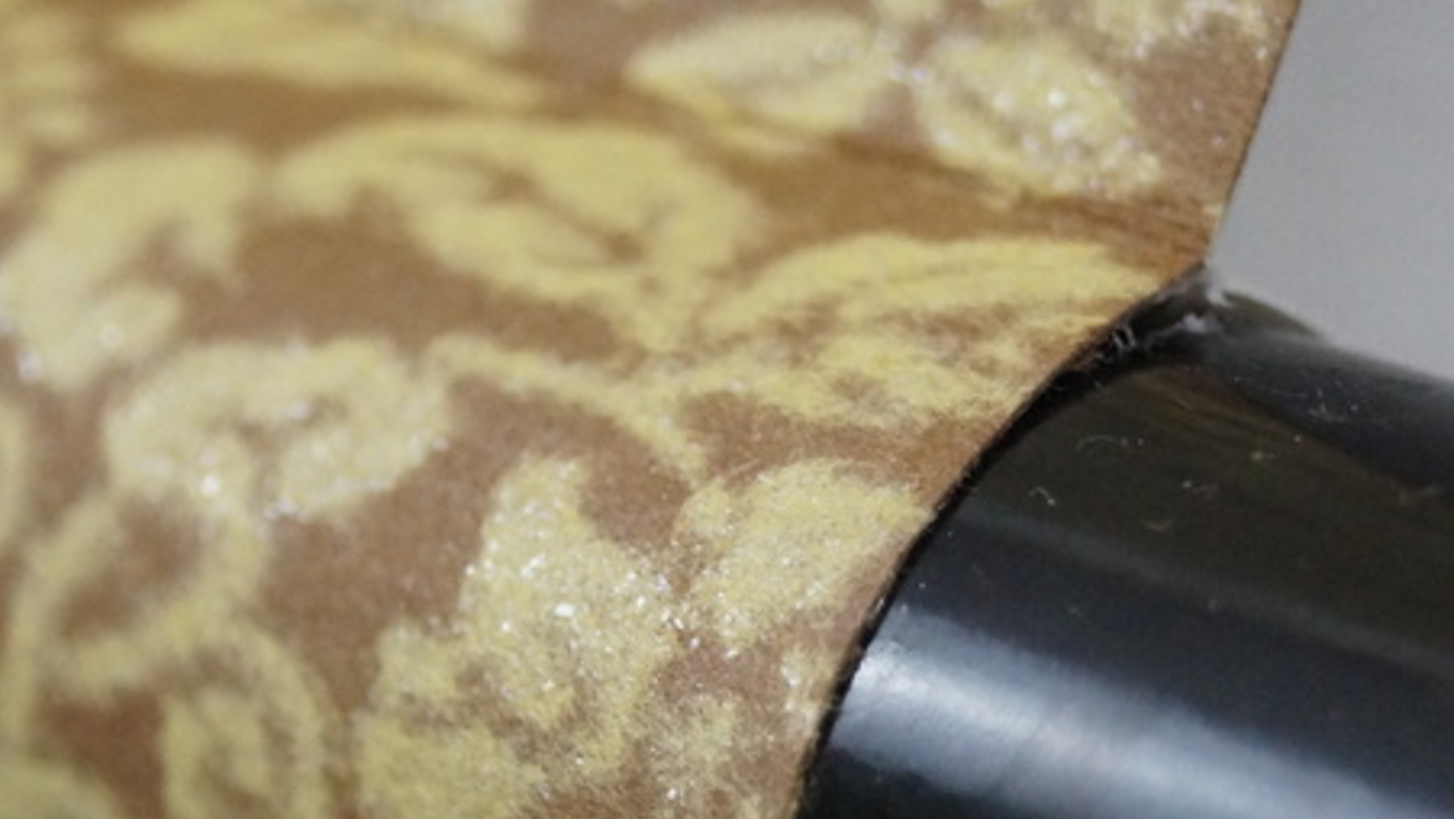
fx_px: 6710
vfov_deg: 7.0
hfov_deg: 12.4
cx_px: 745
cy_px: 600
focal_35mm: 174
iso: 2500
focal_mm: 50
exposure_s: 1/160
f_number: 5.6
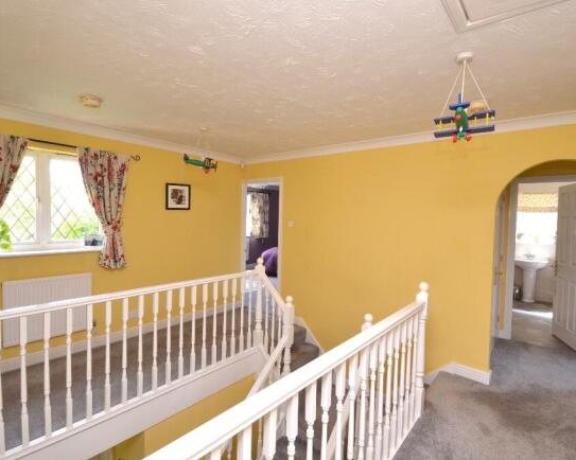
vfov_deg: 76.9
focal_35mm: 17
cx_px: 294
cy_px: 231
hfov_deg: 89.6
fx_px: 290
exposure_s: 1/20
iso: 400
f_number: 13
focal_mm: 10
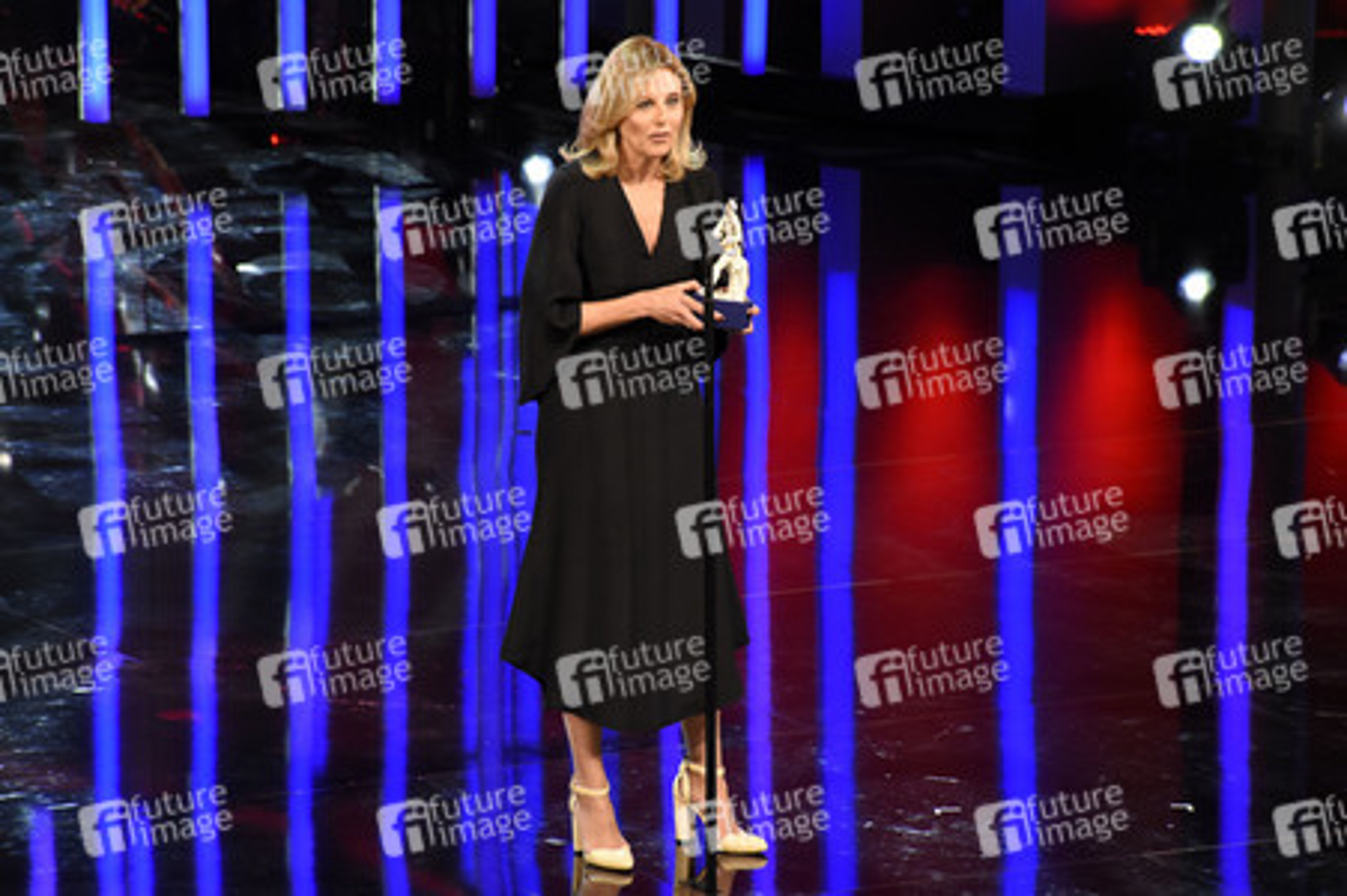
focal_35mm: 210
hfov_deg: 9.8
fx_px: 7852
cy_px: 448
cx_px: 674
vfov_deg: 6.5
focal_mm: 140
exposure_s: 1/60
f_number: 6.3
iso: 2000
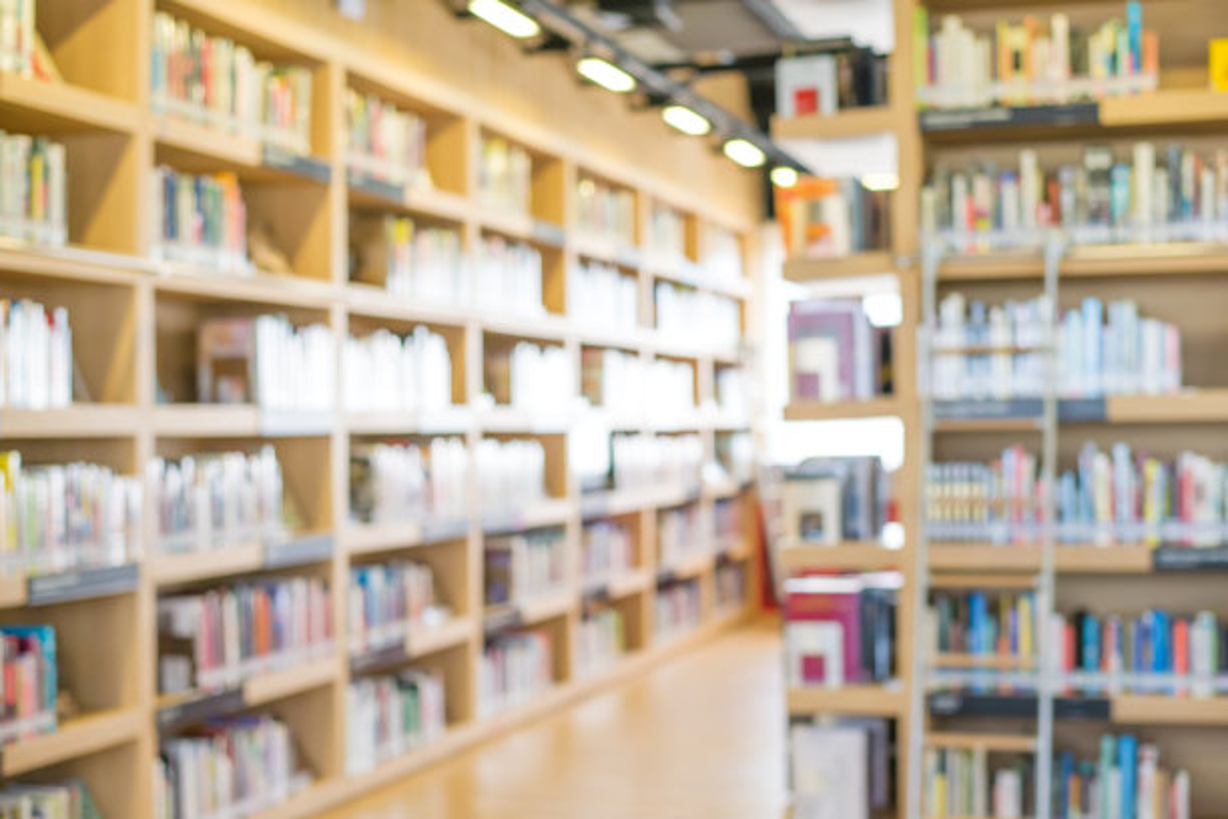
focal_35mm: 50
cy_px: 410
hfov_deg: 39.6
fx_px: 1705
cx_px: 614
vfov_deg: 27.0
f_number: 2.8
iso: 400
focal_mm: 50
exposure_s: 1/250
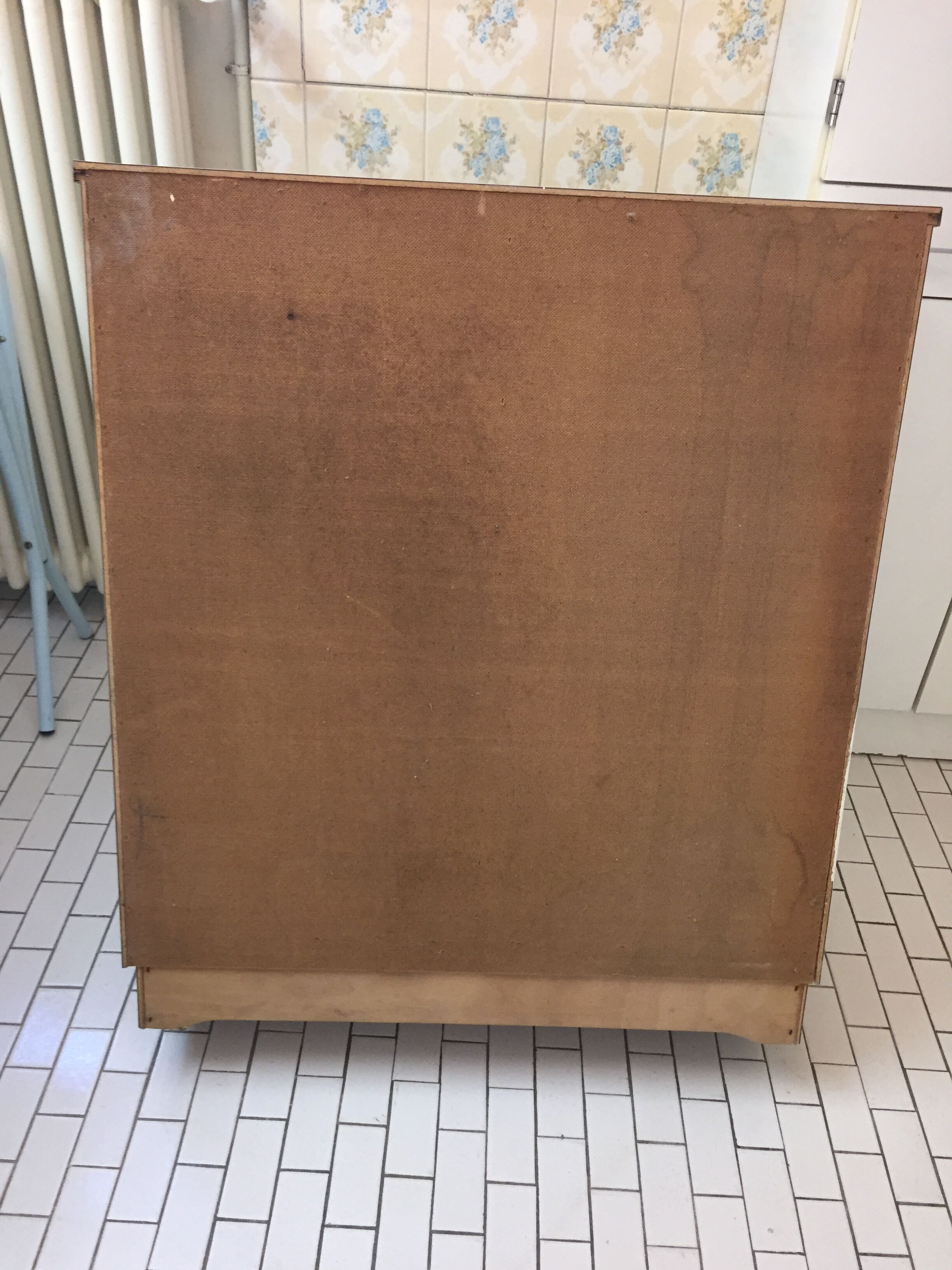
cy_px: 635
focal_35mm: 29
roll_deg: -3.2
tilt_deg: -35.3
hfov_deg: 48.2
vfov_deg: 61.7
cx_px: 476
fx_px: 1063
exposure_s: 1/33
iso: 160
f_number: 2.2
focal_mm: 4.15
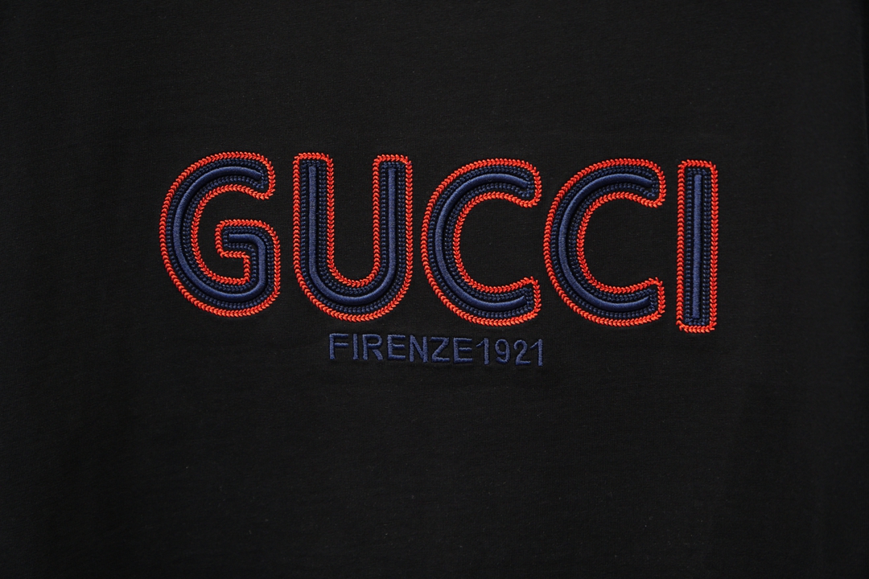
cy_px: 290
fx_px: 2498
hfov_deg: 19.7
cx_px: 434
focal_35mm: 104
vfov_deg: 13.2
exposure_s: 1/125
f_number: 3.5
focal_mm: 69
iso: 250
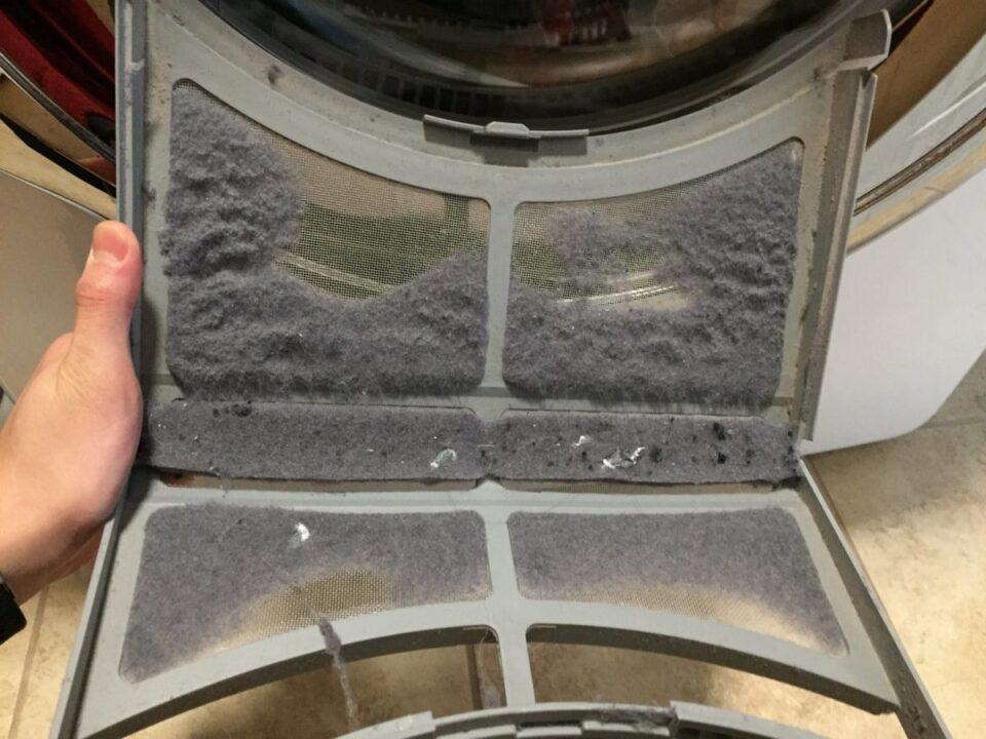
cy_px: 370
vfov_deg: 48.2
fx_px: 826
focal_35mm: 29
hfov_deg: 61.7
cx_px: 493
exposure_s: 1/15
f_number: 2.2
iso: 250
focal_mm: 4.15
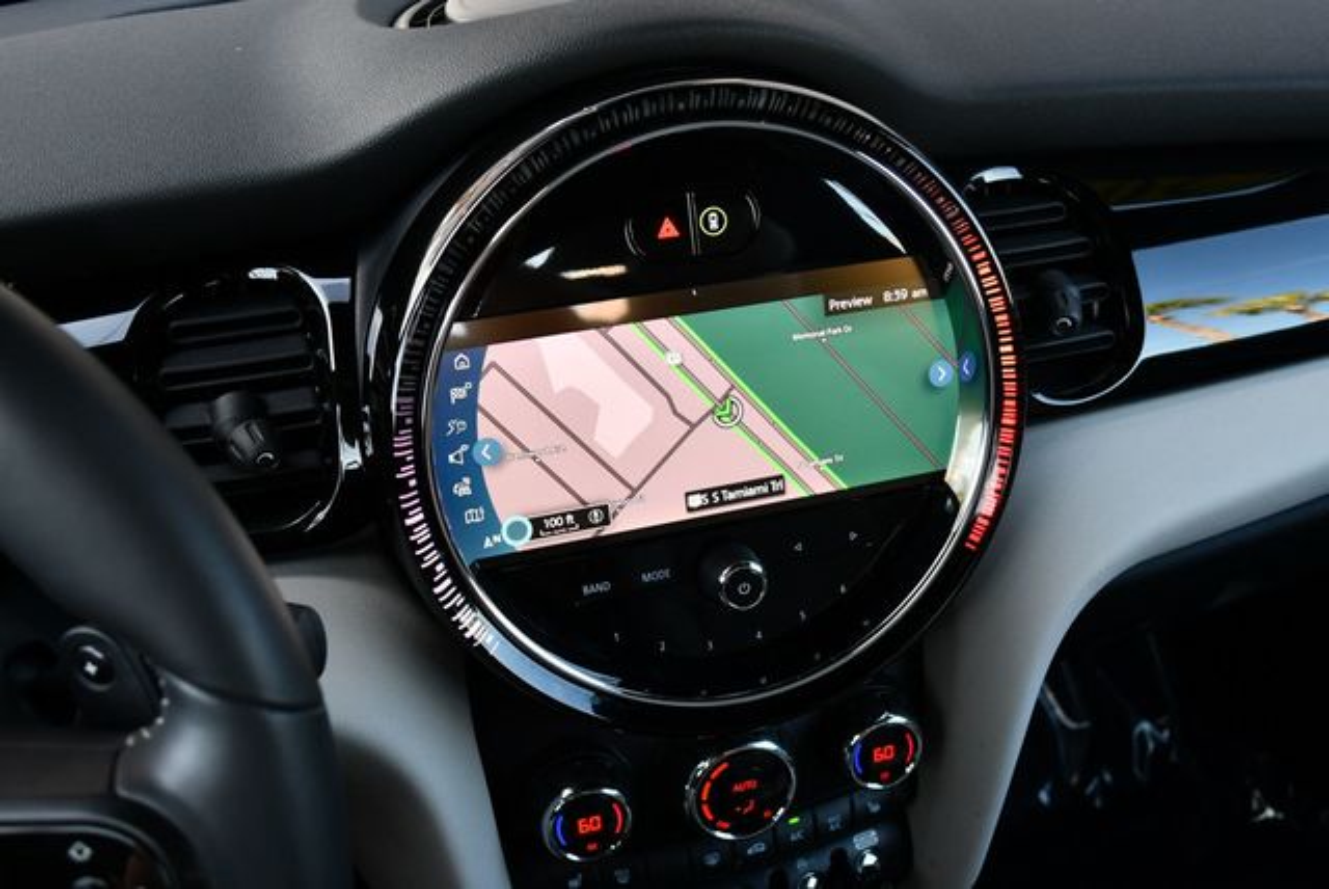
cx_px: 664
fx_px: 1330
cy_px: 444
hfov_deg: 53.1
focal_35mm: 36
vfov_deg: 36.9
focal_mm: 18
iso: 450
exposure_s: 1/250
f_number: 3.5
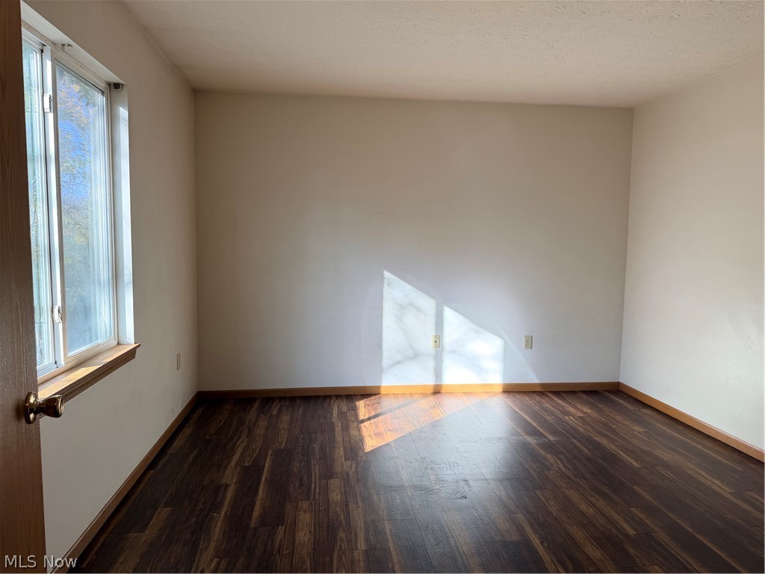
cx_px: 382
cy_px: 287
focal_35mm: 24
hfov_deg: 71.6
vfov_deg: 56.8
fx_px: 530
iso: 80
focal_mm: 6.76
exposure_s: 1/197
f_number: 1.78
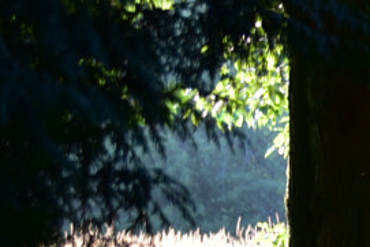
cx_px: 721
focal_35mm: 468
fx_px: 4812
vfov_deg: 2.9
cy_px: 386
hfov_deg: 4.3
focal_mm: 62
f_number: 4.8
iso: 100
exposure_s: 1/30
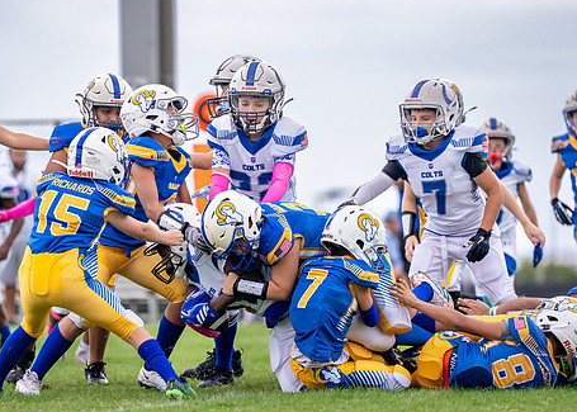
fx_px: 5785
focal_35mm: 353
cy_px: 249
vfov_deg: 4.1
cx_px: 256
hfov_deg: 5.7
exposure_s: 1/1600
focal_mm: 200
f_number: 2.8
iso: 400
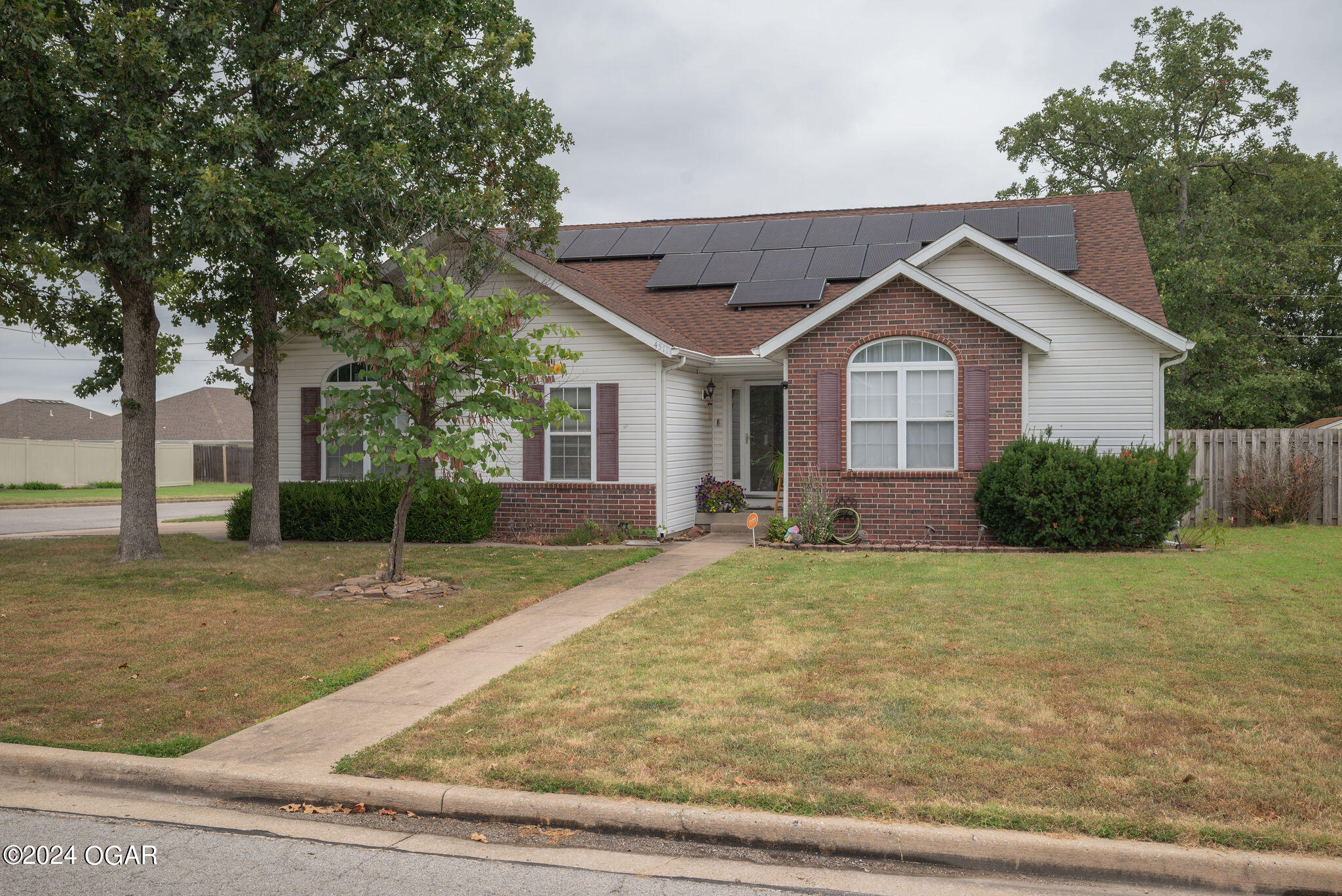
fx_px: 1119
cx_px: 671
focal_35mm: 30
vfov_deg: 43.6
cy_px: 448
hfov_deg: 61.9
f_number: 9
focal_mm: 30
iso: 100
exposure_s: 1/25
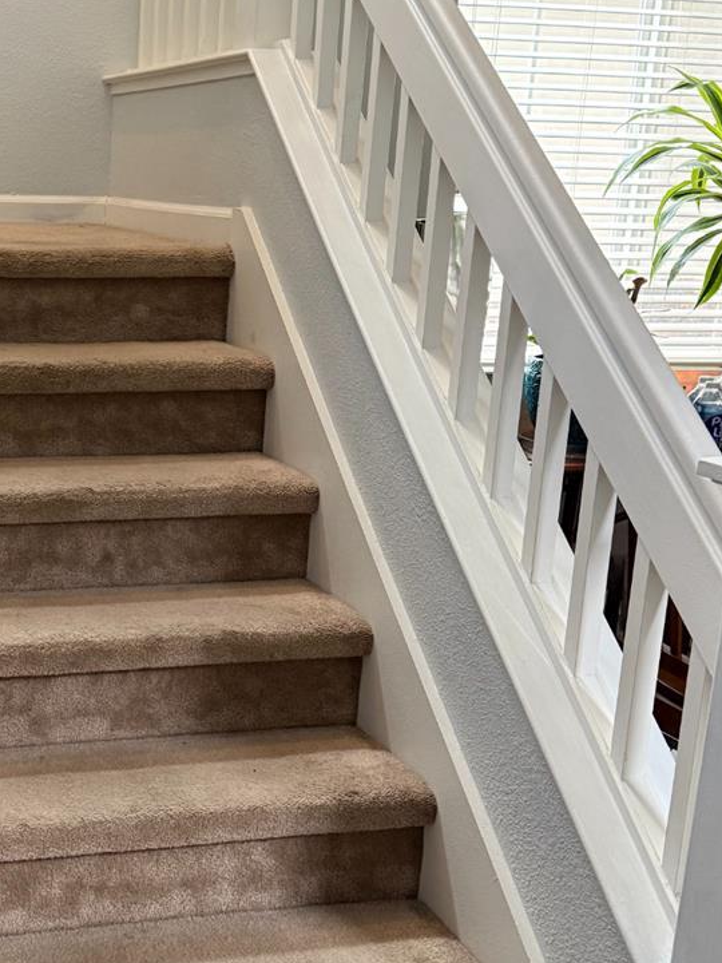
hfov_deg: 27.8
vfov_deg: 38.1
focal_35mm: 50
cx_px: 43
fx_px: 1390
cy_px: 545
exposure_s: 1/60
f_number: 1.78
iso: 250
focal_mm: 6.76
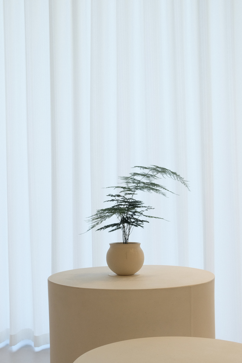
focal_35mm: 35
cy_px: 182
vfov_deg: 54.4
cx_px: 121
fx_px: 353
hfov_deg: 37.9
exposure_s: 1/60
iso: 1000
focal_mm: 23
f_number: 8
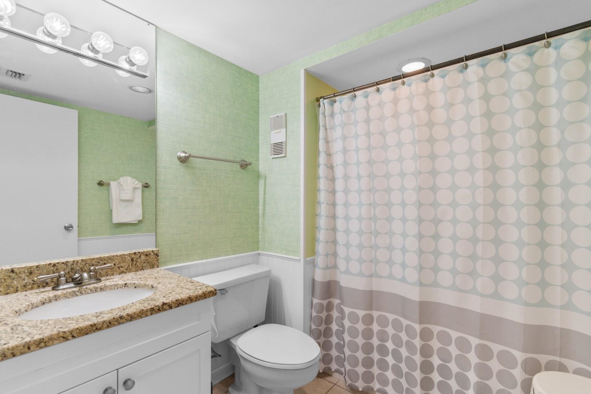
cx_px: 296
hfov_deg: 100.4
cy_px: 197
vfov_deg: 77.3
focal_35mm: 15
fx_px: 246
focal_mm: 10
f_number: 4.5
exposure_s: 1/6
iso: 100
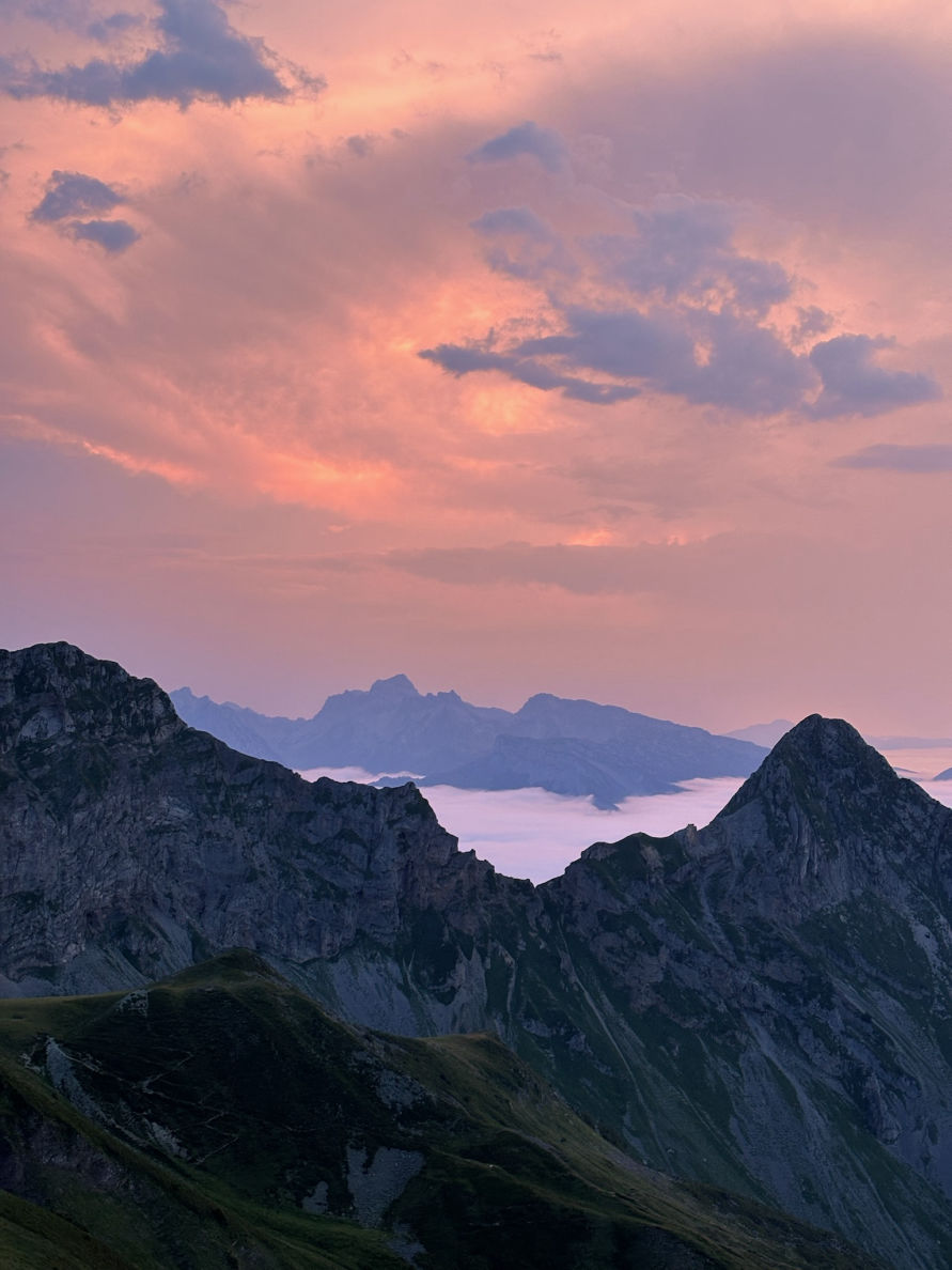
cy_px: 635
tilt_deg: +1.0
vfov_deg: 36.8
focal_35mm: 52
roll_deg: +0.1
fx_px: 1907
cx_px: 476
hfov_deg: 28.0
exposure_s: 1/96
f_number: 1.6
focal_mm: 5.96
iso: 50
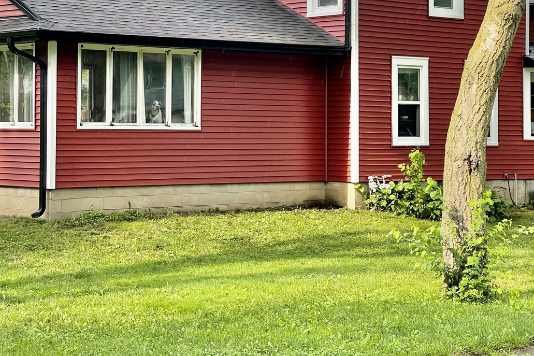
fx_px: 1379
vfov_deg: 14.7
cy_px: 103
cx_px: 279
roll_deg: -0.9
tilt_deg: +2.2
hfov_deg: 21.9
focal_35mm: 93
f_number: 2.2
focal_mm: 7.5
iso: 20
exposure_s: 1/189
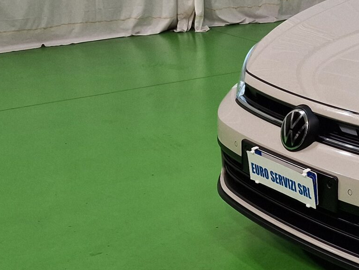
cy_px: 51
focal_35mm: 77
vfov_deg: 18.9
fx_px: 799
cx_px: 566
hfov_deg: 20.8
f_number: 1.8
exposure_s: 1/100
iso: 64
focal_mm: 6.4
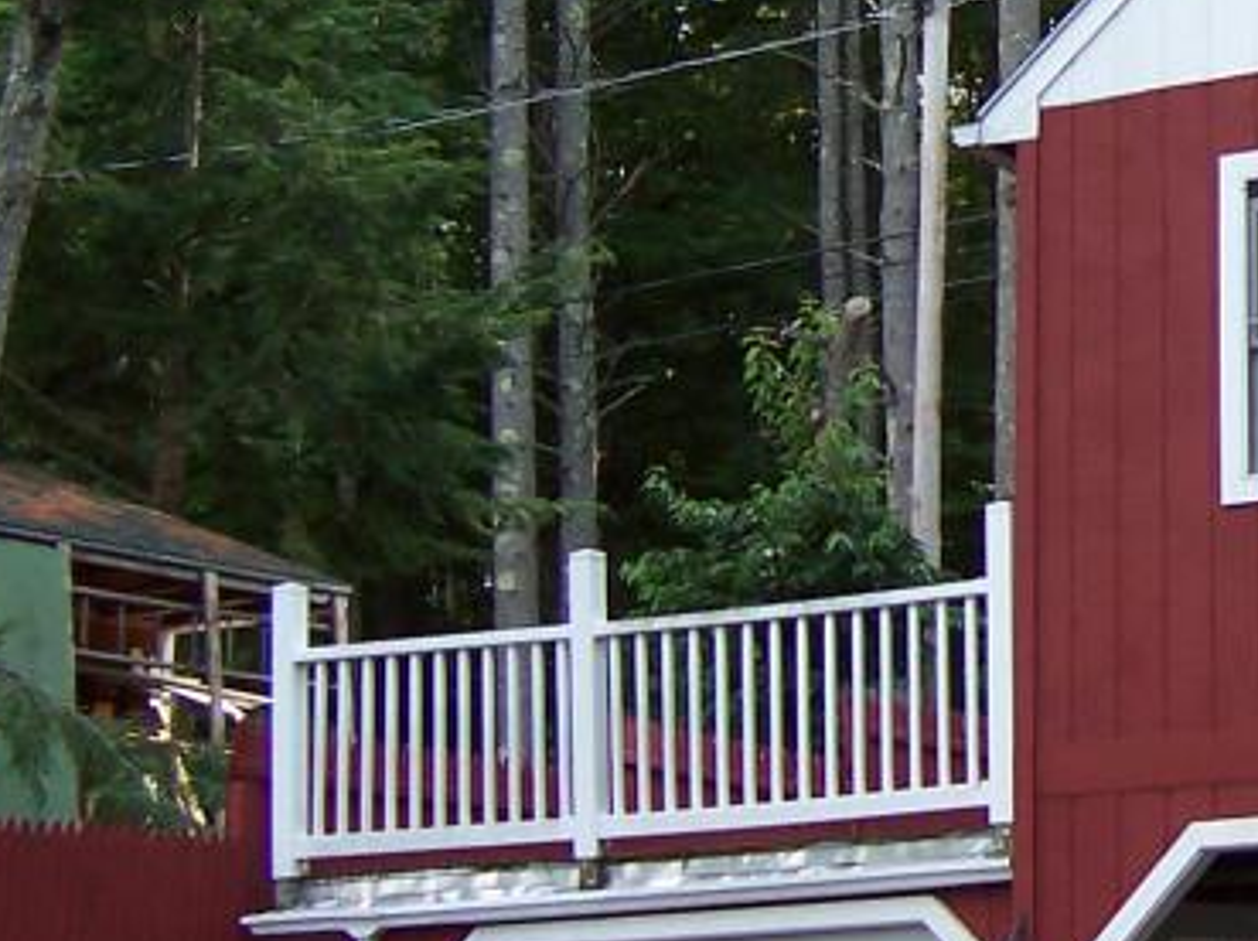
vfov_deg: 14.7
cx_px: 1698
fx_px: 3631
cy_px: 280
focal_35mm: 100
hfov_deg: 18.2
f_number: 3.4
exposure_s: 1/125
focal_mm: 5.6
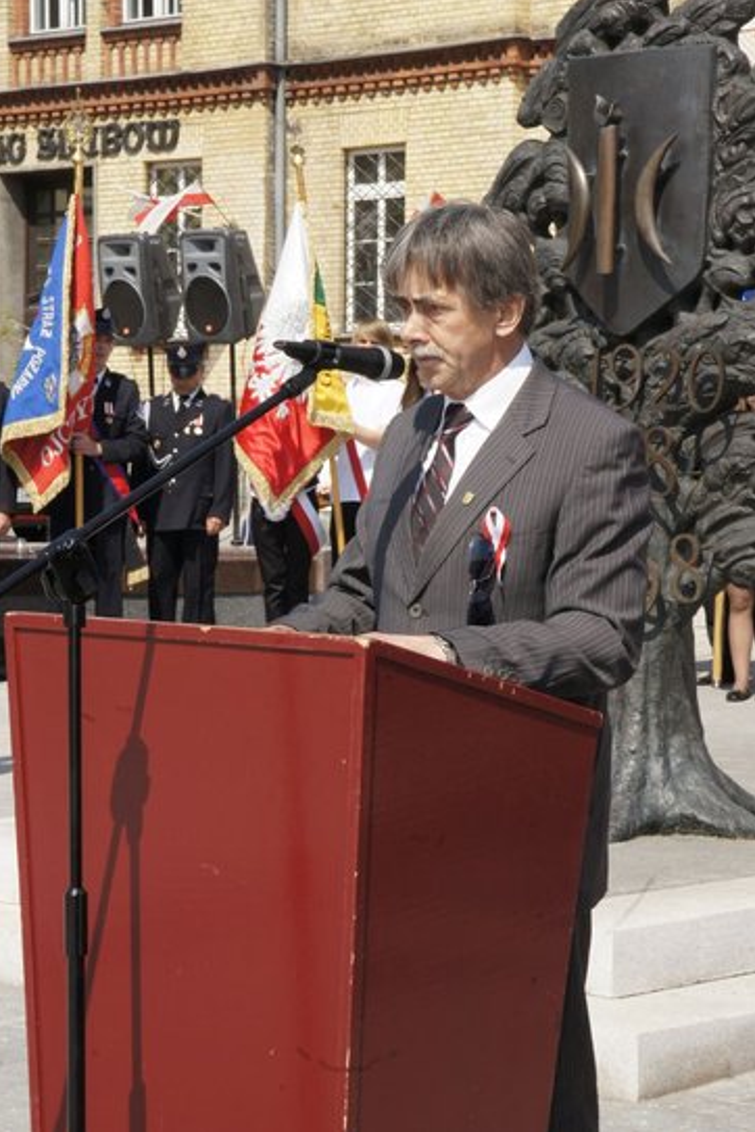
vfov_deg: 19.3
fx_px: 3334
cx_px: 376
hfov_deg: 12.9
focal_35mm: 106
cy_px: 566
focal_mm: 70
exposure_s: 1/160
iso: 400
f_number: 25
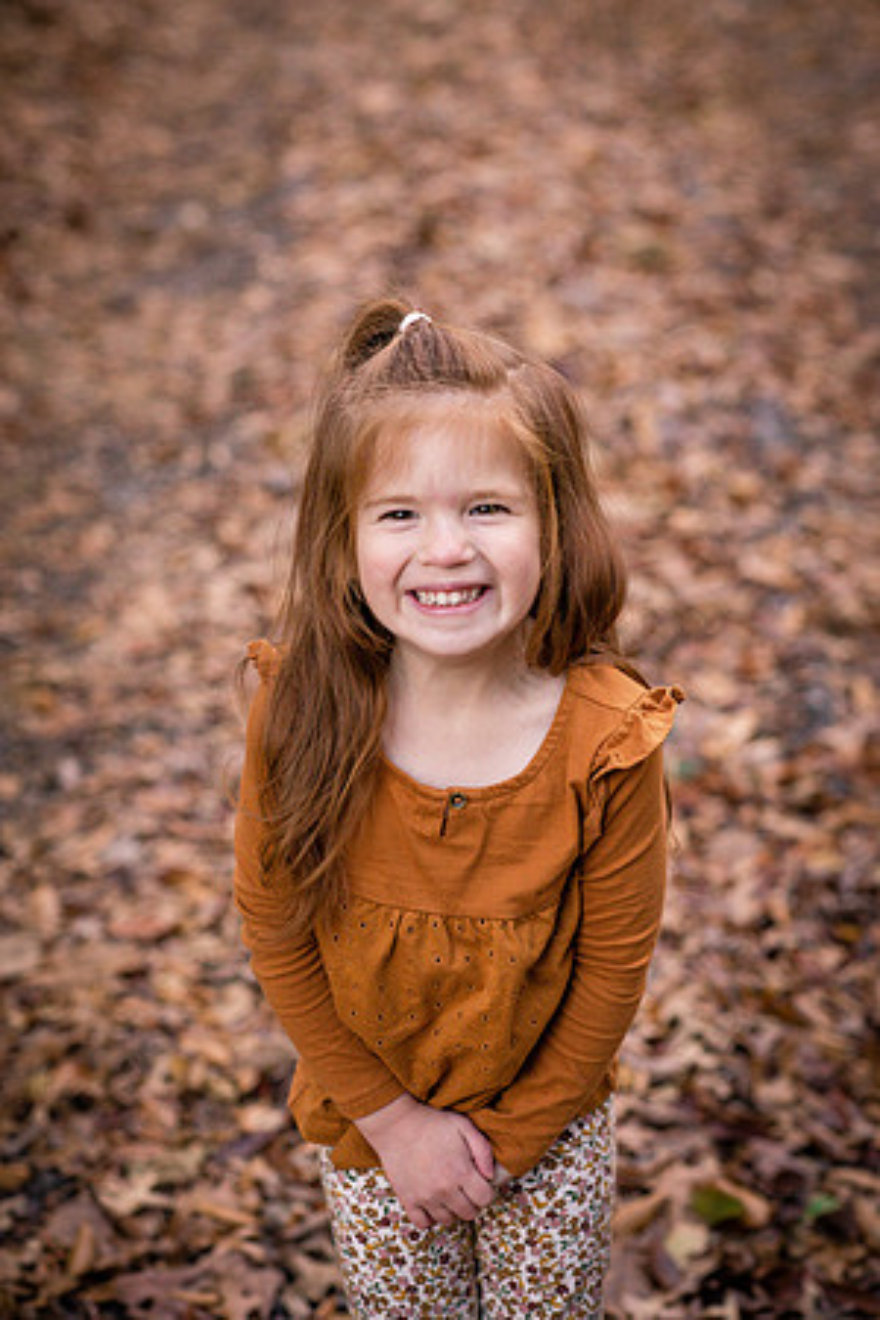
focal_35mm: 85
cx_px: 440
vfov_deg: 23.9
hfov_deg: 16.1
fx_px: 3116
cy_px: 660
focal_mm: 85
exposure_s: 1/400
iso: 1250
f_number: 3.5
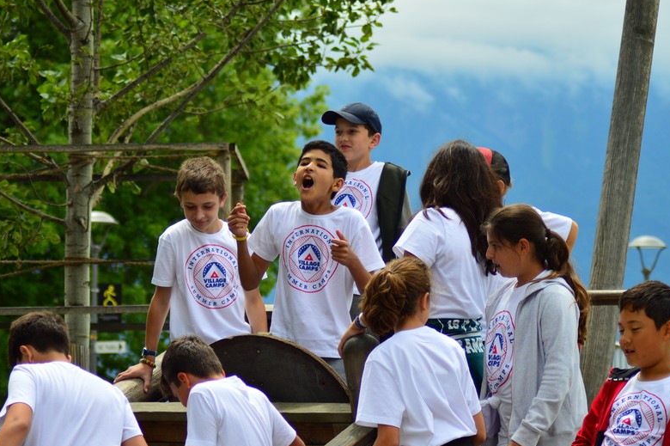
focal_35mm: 148
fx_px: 2746
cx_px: 311
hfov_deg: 13.9
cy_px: 229
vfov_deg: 9.3
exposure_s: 1/1250
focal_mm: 75
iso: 200
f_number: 4
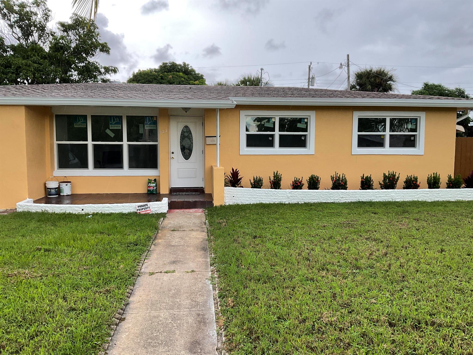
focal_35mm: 29
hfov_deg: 61.7
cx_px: 236
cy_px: 178
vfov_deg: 48.2
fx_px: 396
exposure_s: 1/130
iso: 16
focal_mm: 3
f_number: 1.8
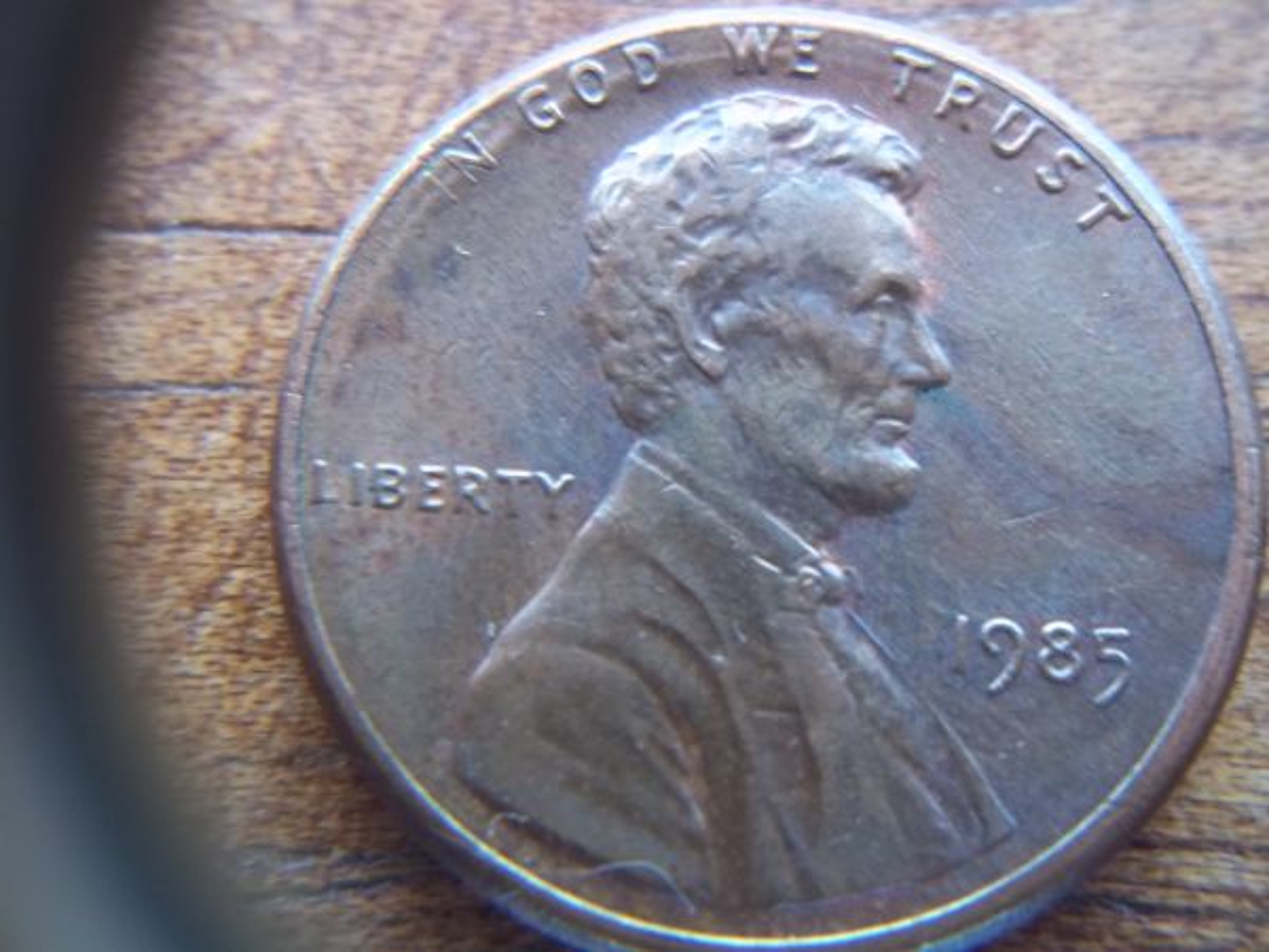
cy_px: 476
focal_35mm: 36
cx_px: 634
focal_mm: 6.5
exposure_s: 1/20
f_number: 3.1
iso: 160
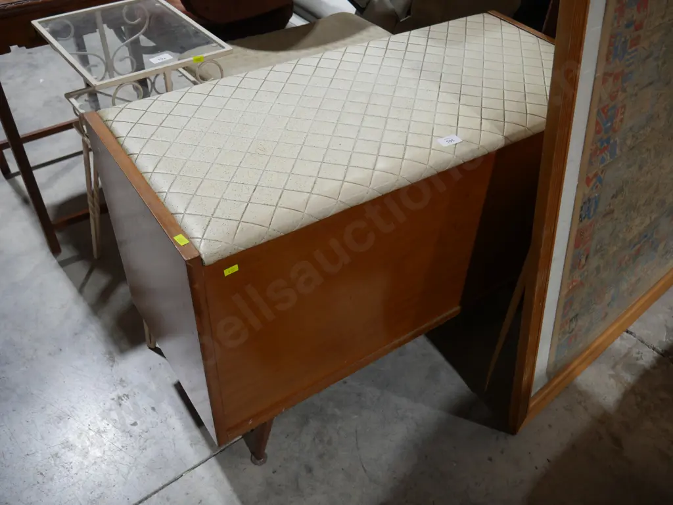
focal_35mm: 32
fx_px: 622
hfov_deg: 56.8
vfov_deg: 44.2
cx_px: 336
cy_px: 252
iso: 250
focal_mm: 16
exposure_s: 1/60
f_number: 3.6
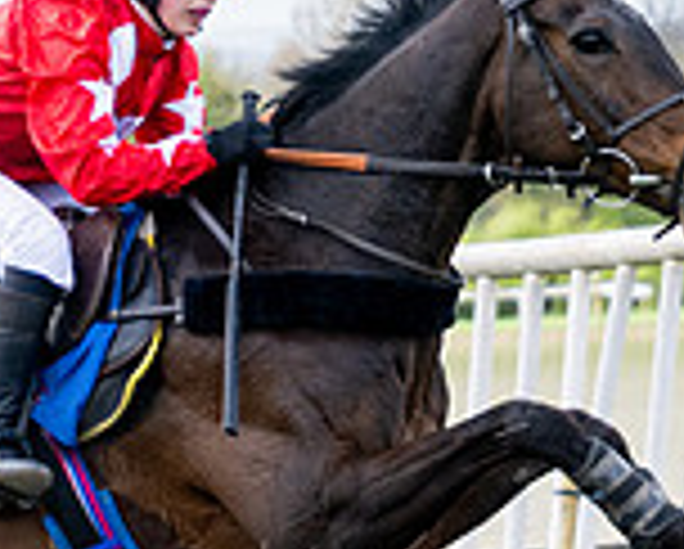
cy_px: 281
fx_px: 8007
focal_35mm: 395
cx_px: 9
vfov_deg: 3.9
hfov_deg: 4.9
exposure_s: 1/1600
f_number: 3.5
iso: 400
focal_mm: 70
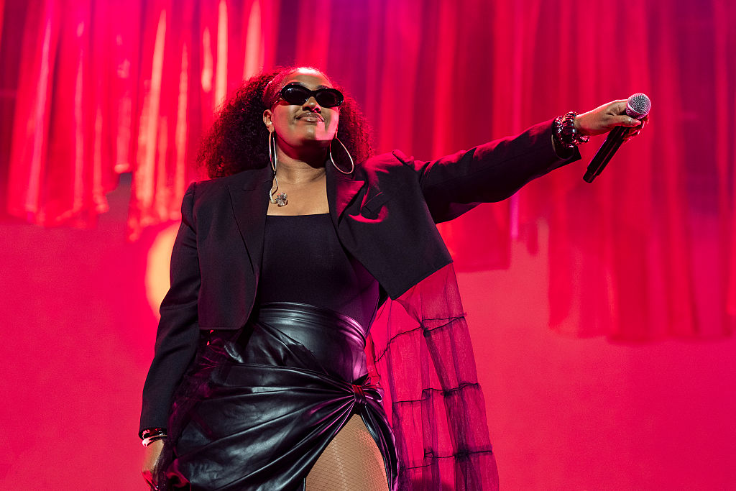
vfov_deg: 14.3
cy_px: 246
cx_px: 368
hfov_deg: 21.2
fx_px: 1963
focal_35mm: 96
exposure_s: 1/400
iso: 2500
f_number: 3.5
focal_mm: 96
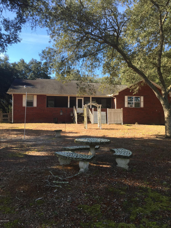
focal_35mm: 29
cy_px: 114
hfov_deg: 48.2
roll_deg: +0.0
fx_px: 191
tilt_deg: +4.1
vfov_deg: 61.7
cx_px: 86
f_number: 2.2
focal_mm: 4.15
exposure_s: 1/534
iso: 32
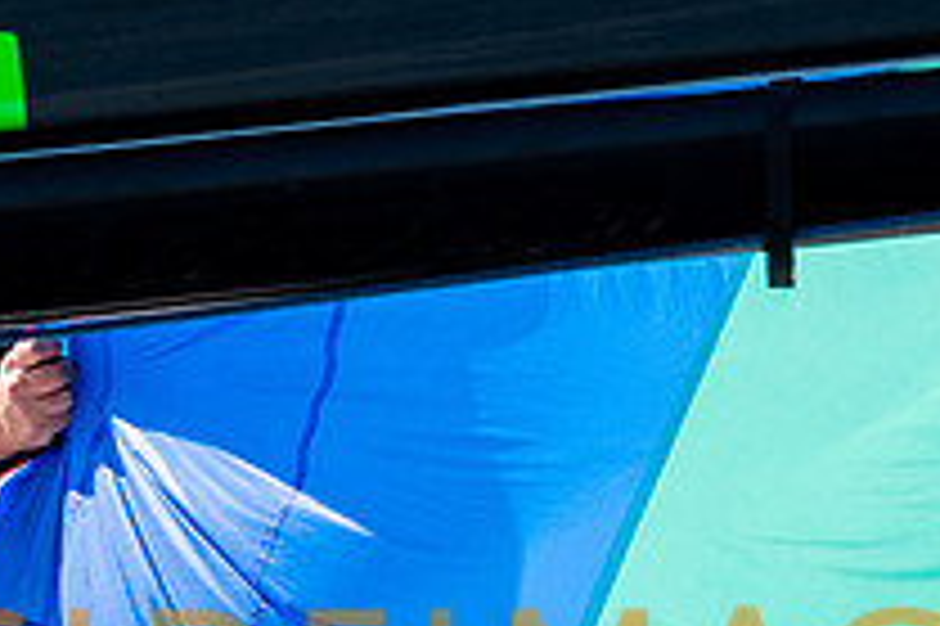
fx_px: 32638
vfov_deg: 1.1
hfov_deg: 1.7
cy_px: 642
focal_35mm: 1251
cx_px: 459
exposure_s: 1/2000
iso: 200
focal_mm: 300
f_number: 5
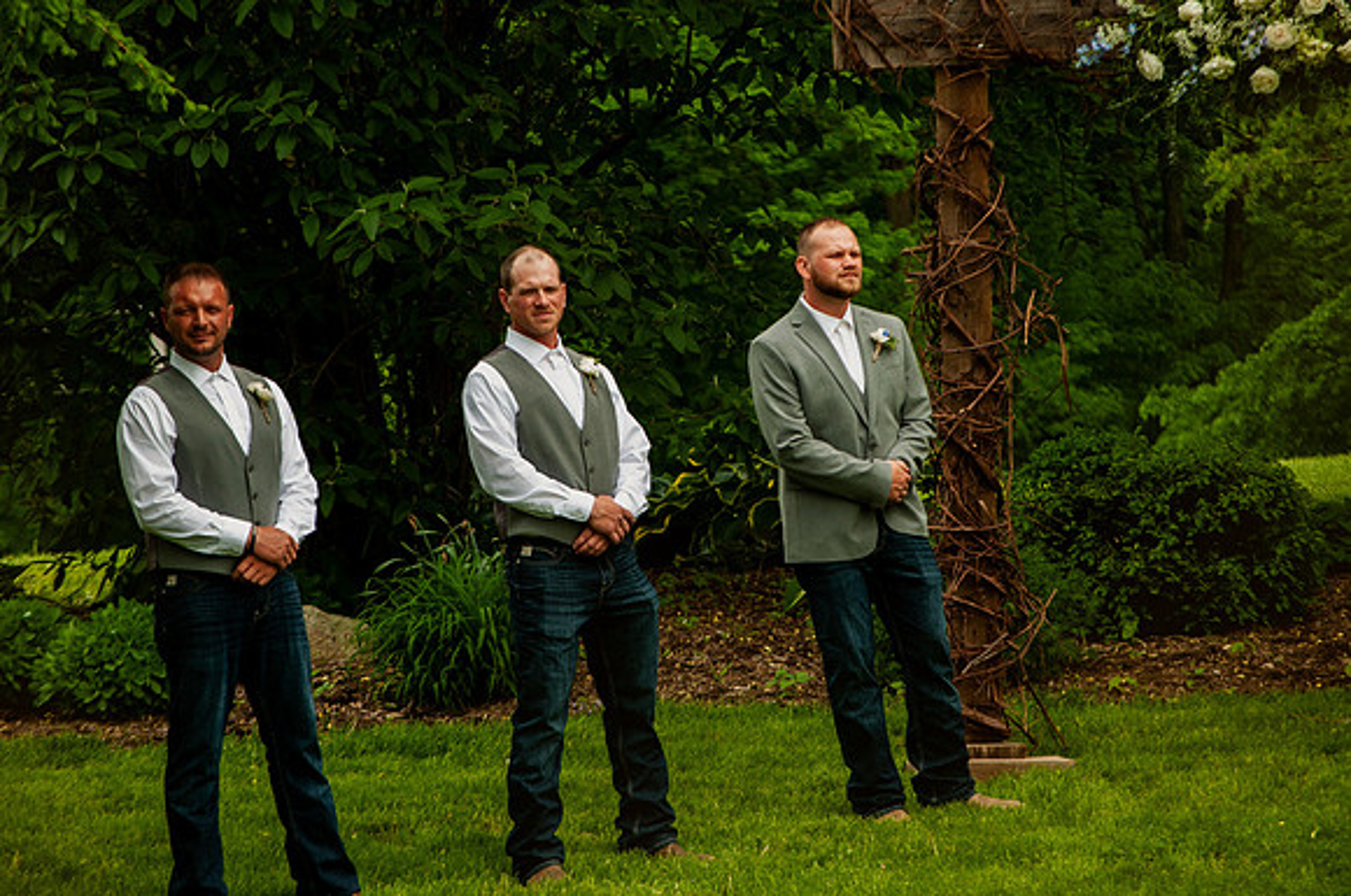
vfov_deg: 6.8
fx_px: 7589
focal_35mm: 202
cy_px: 448
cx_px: 676
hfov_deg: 10.2
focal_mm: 135
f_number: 6.3
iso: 200
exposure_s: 1/160
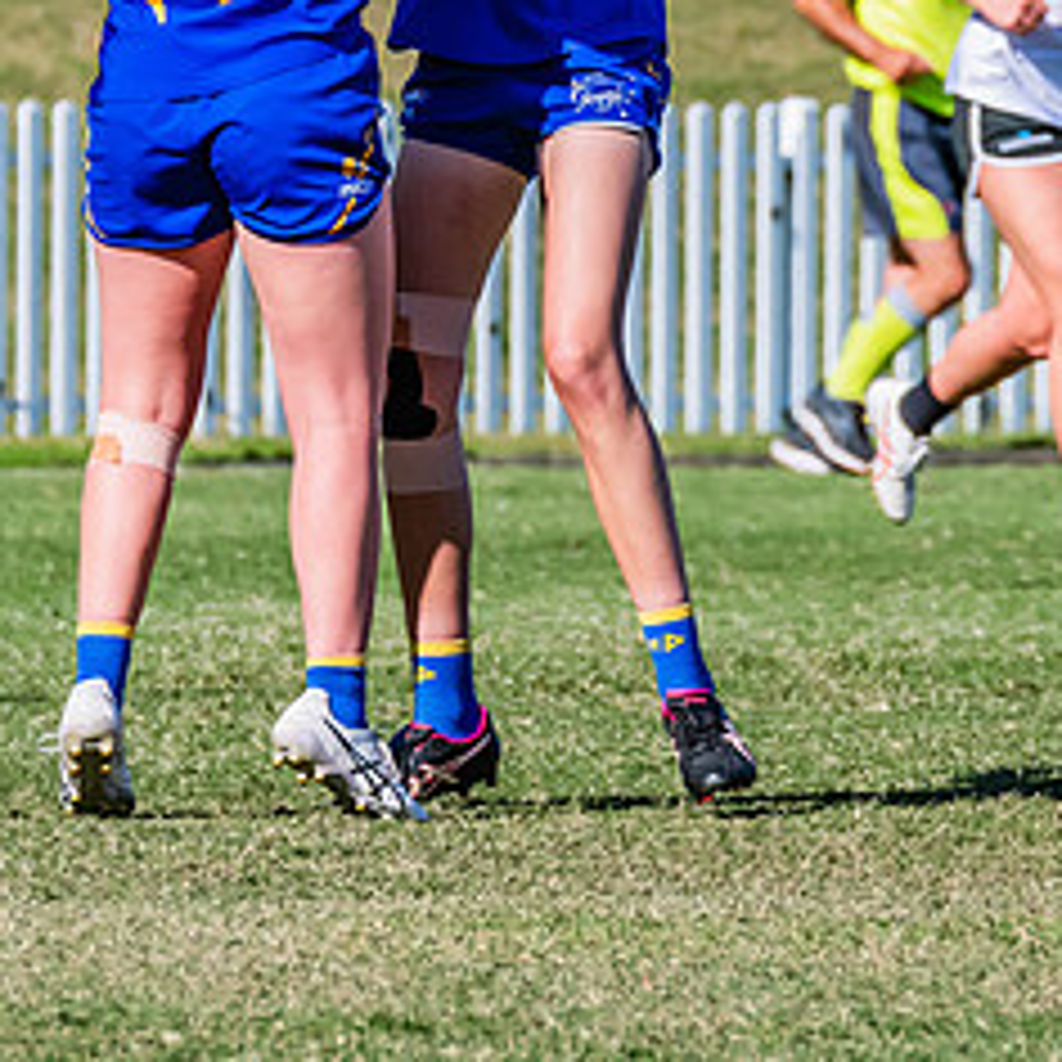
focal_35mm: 1012
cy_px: -96
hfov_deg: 1.7
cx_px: 640
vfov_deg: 1.7
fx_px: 35126
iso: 640
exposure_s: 1/1250
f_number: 11
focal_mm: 330
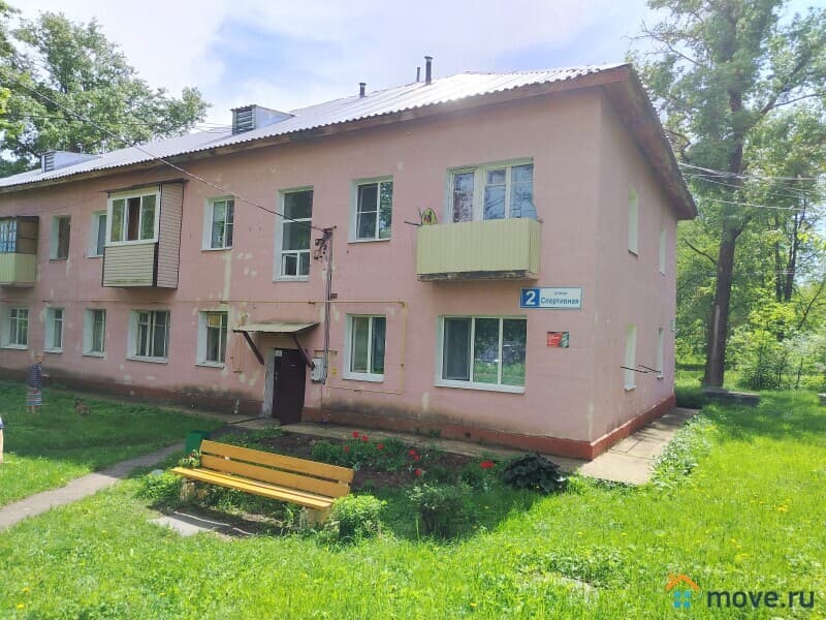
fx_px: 573
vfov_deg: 56.8
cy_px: 310
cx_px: 413
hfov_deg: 71.6
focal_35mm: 24
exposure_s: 1/847
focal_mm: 5.25
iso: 100
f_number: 1.75
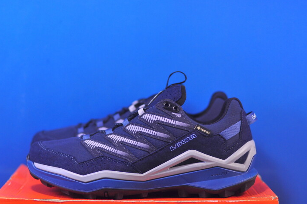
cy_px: 106
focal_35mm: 84
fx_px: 715
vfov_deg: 16.2
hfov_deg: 24.2
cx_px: 135
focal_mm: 50
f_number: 2.2
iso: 250
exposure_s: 1/320
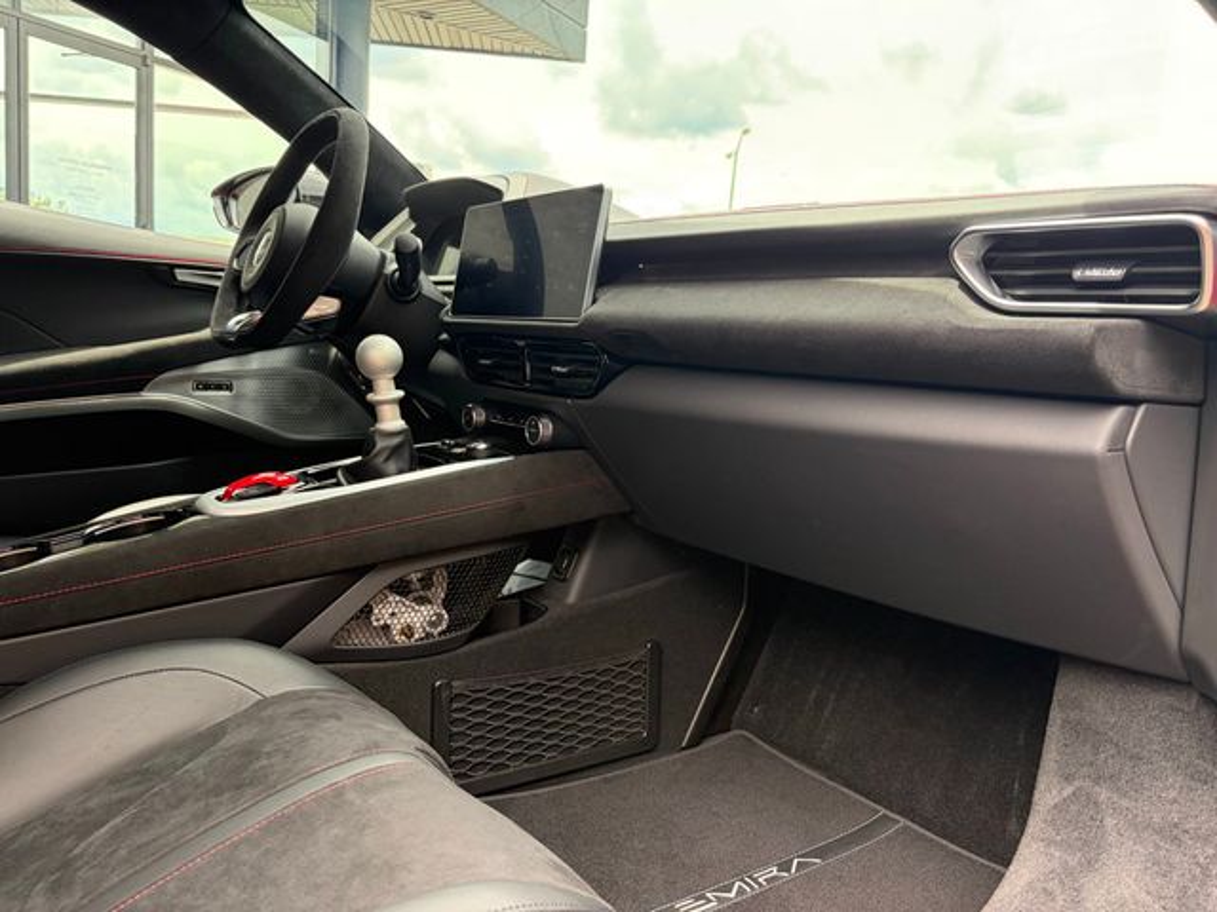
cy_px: 456
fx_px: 914
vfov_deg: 53.1
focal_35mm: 26
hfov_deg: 67.3
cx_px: 608
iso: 64
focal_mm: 5.96
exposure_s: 1/189
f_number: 1.6
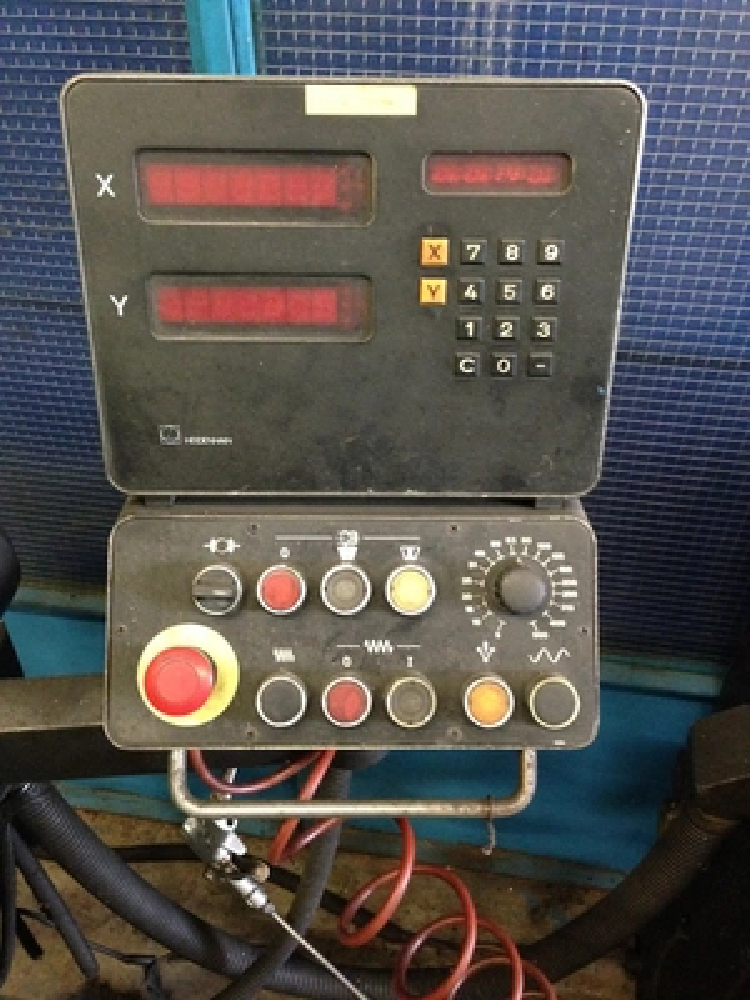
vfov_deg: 55.4
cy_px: 500
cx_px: 375
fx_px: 953
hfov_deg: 42.9
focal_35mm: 33
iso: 500
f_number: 2.4
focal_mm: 4.12
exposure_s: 1/15
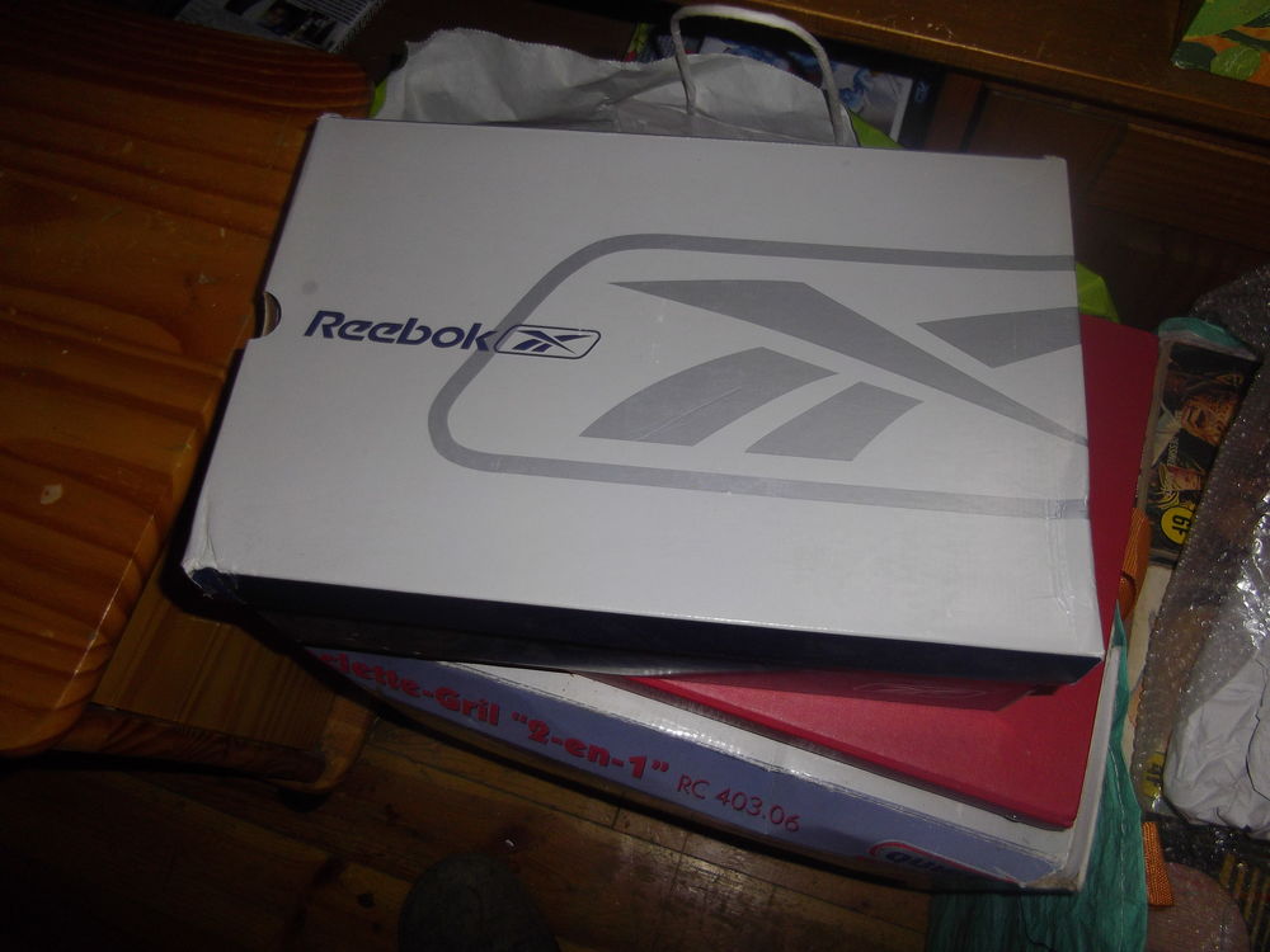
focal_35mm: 27
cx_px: 635
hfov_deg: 65.3
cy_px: 476
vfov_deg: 51.4
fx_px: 991
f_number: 3.2
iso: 100
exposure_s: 1/50
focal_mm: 4.9
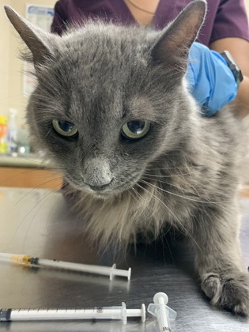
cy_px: 166
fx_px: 249
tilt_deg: -3.6
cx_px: 124
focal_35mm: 26
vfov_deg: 67.3
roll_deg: -4.3
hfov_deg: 53.1
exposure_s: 1/60
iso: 250
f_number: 1.8
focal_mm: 4.25
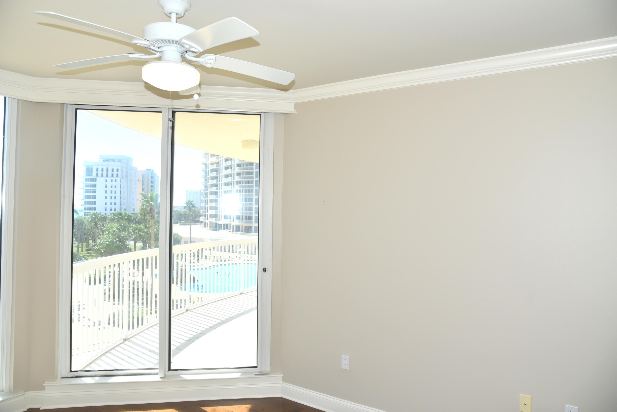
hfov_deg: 73.7
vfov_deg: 53.2
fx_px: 411
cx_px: 308
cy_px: 206
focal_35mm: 24
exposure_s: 1/160
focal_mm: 24
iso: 100
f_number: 6.3
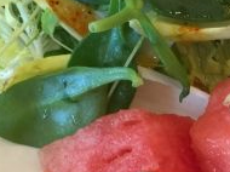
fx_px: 710
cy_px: 16
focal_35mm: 107
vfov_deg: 13.7
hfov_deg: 18.3
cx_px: 61
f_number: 2.2
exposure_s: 1/17
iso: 80
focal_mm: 4.15
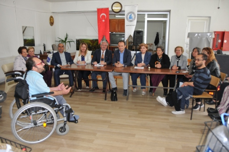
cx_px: 114
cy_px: 76
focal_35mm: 30
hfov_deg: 62.0
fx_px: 191
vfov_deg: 43.5
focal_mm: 20
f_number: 3.5
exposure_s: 1/60
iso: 400
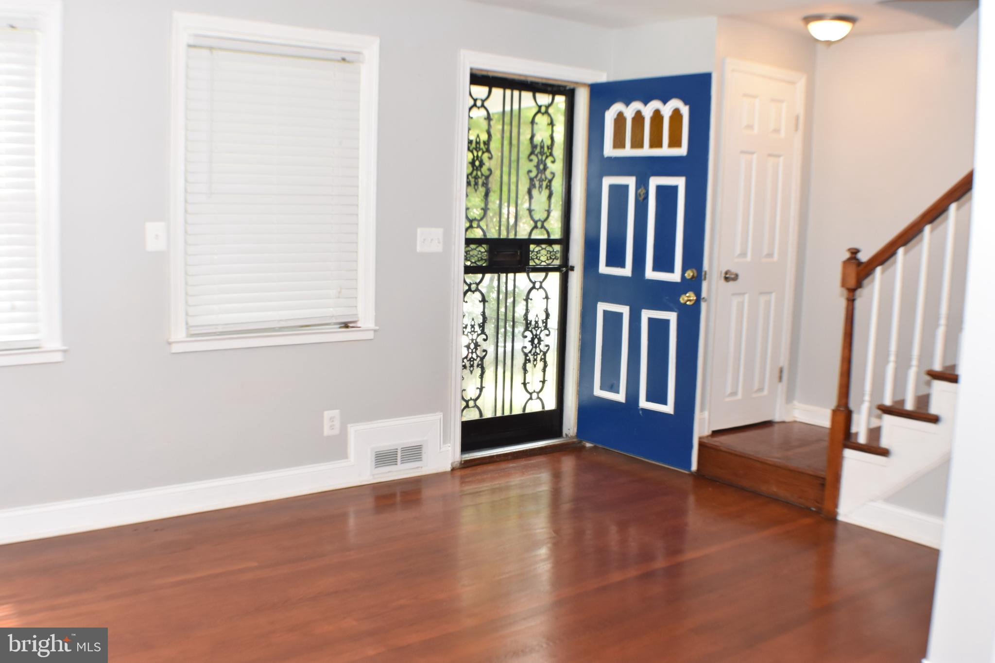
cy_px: 332
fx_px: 1285
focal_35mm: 46
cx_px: 498
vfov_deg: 28.9
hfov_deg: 42.3
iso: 640
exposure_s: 1/60
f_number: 6.3
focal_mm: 31
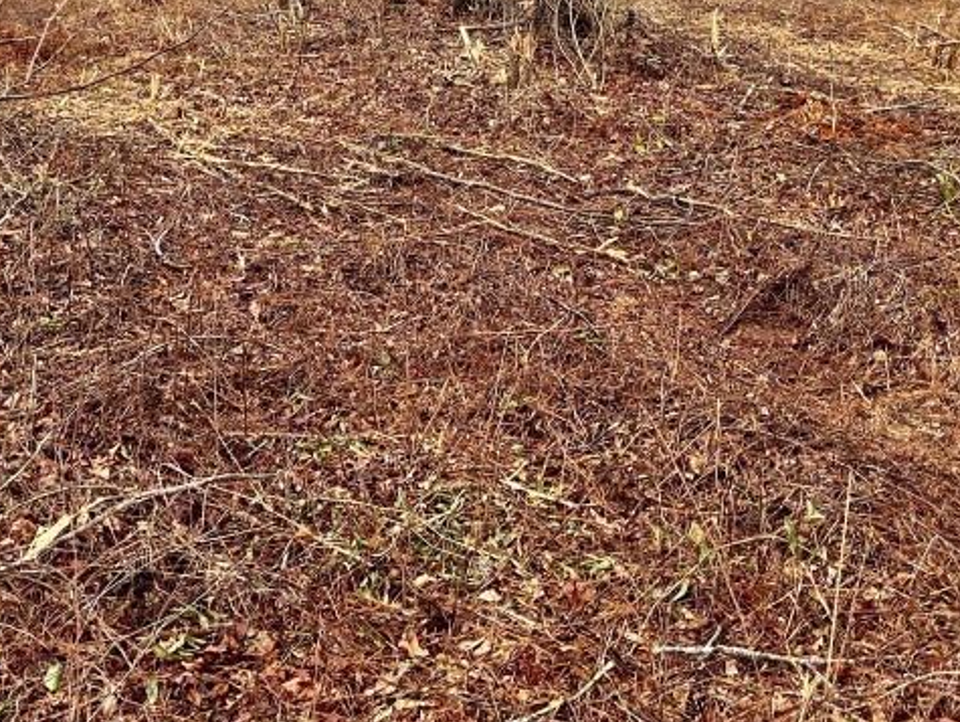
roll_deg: +0.4
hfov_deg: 34.1
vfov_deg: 25.2
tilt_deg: -8.8
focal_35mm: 56
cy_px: 53
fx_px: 1554
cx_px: 358
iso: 50
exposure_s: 1/628
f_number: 1.5
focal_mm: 5.7
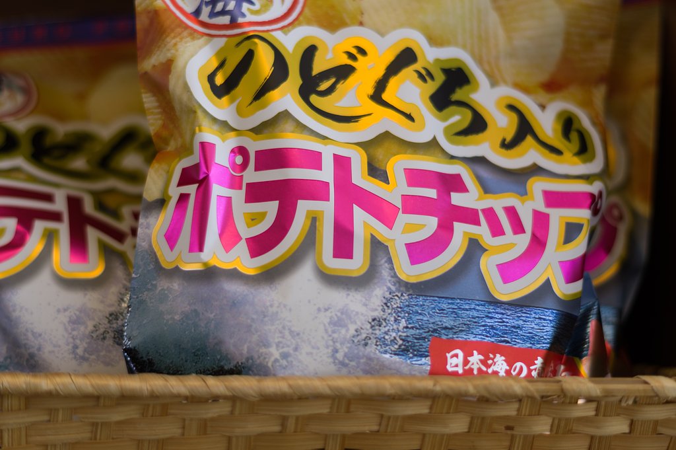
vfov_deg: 18.2
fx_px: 1407
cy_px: 225
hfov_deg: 27.0
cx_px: 338
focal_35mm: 75
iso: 100
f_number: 1.8
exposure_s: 1/320
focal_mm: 50
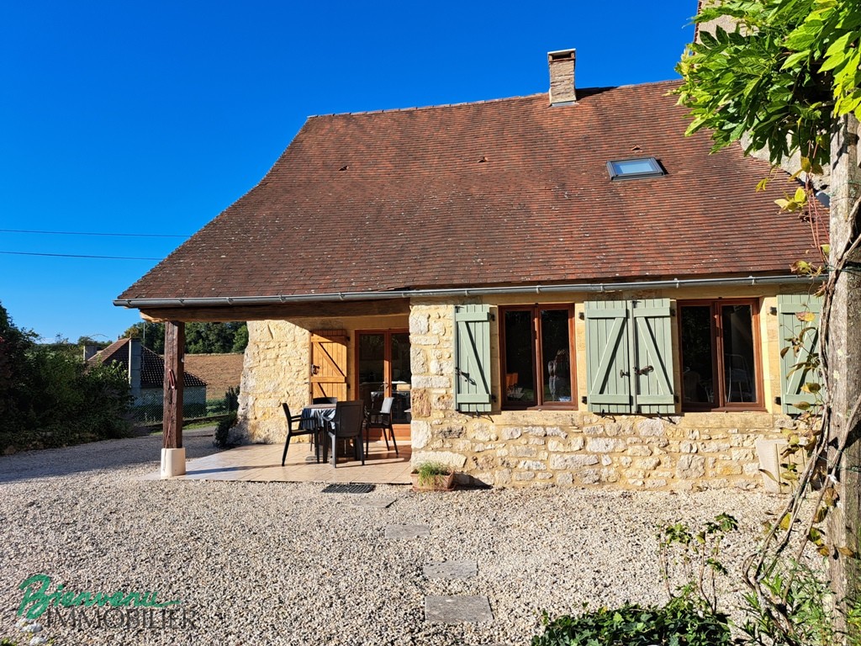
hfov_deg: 71.6
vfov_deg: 56.8
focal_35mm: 24
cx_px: 430
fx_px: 597
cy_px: 323
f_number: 1.8
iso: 50
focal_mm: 5.23
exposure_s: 1/748
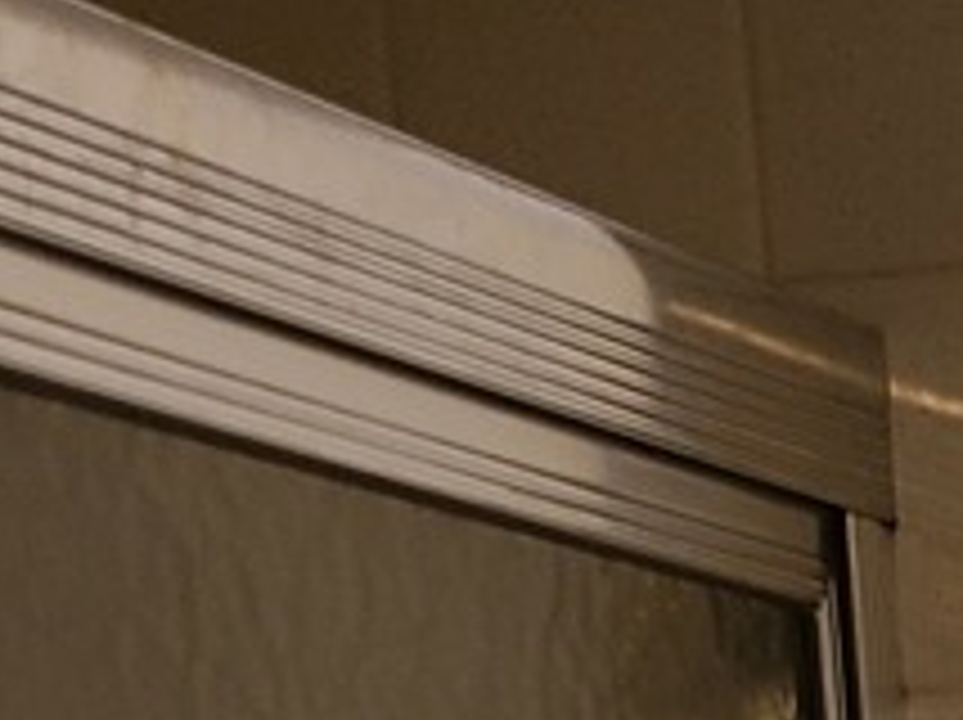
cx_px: 2088
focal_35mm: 175
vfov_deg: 7.2
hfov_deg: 10.2
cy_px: 2394
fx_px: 4863
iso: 64
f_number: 1.8
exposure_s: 1/60
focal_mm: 5.4
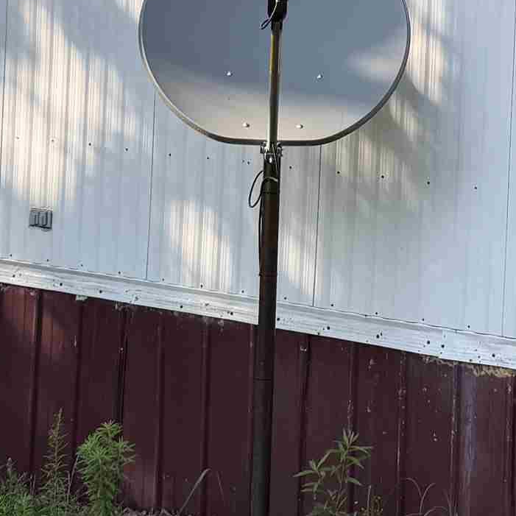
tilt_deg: -1.9
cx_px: 489
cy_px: 24
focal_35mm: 93
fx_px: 1568
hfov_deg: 18.3
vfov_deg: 18.3
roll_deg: -2.5
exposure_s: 1/715
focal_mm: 6.76
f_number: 1.78
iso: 80
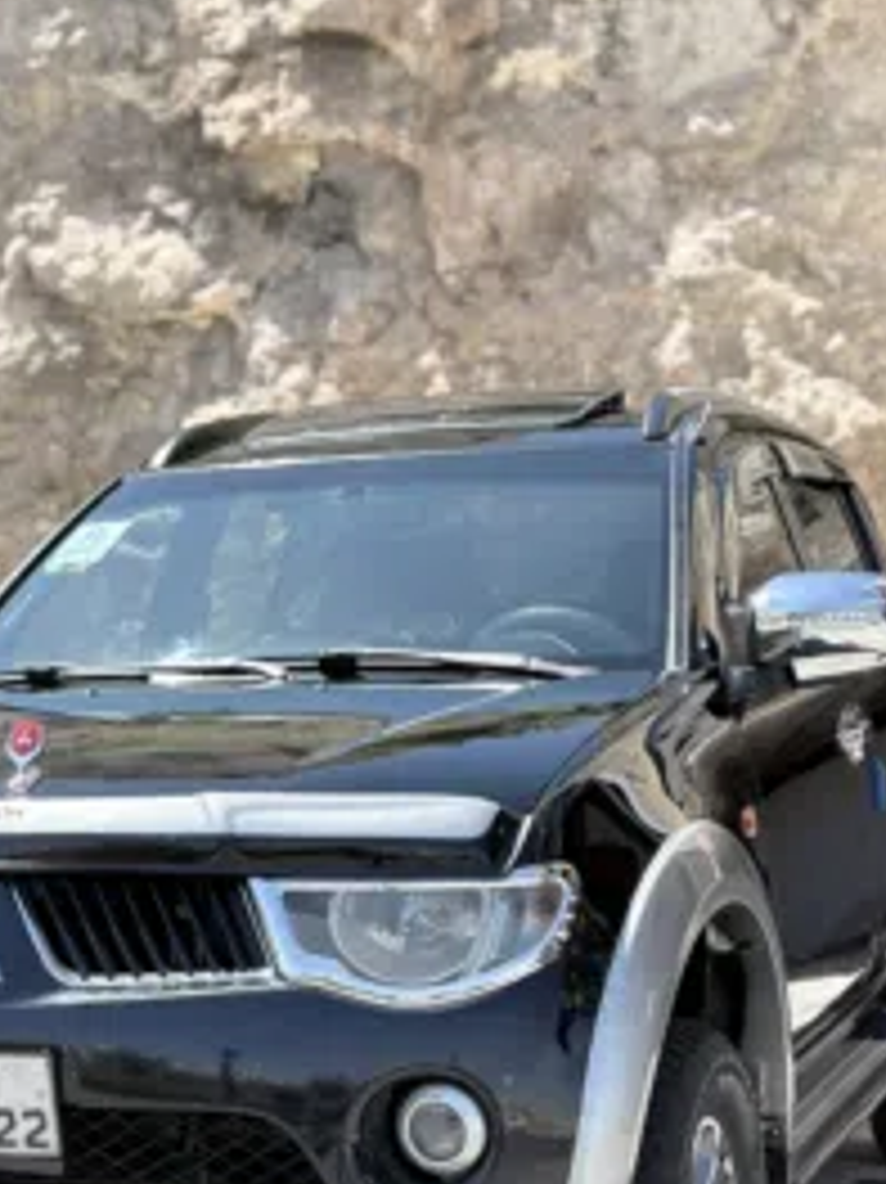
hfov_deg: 18.5
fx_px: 2698
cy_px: 828
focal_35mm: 79
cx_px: 220
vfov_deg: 24.6
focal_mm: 5.96
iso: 50
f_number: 1.6
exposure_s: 1/1156
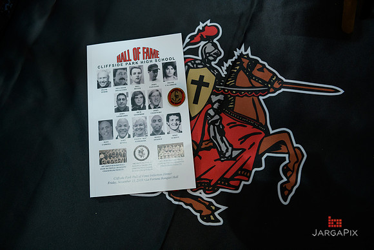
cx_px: 187
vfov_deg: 42.3
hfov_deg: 60.3
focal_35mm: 31
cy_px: 125
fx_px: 322
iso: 1000
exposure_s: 1/125
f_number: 3.2
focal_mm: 31
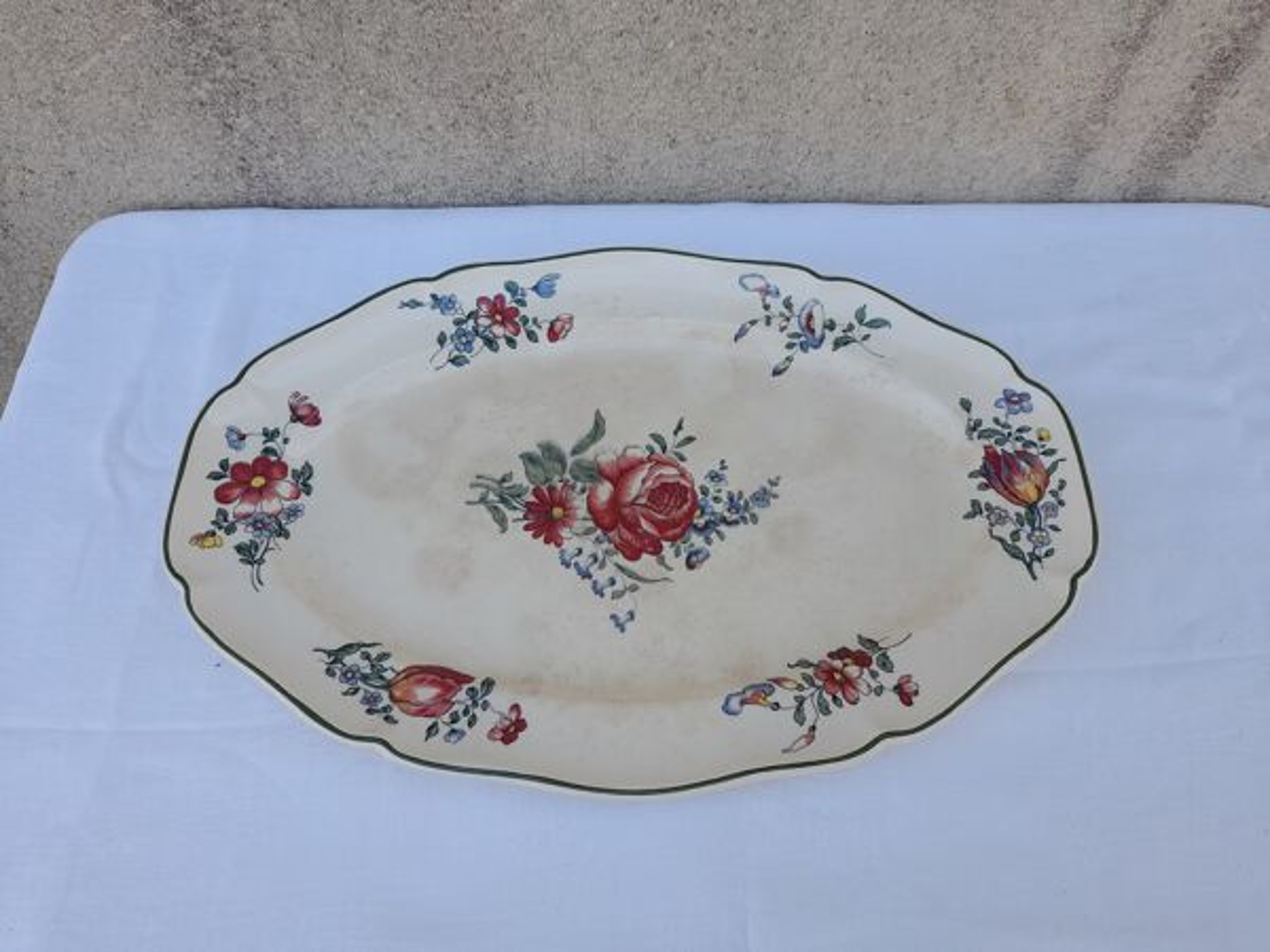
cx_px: 635
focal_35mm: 25
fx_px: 917
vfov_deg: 54.9
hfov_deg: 69.4
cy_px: 476
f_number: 2
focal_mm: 4.6
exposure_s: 1/132
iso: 20
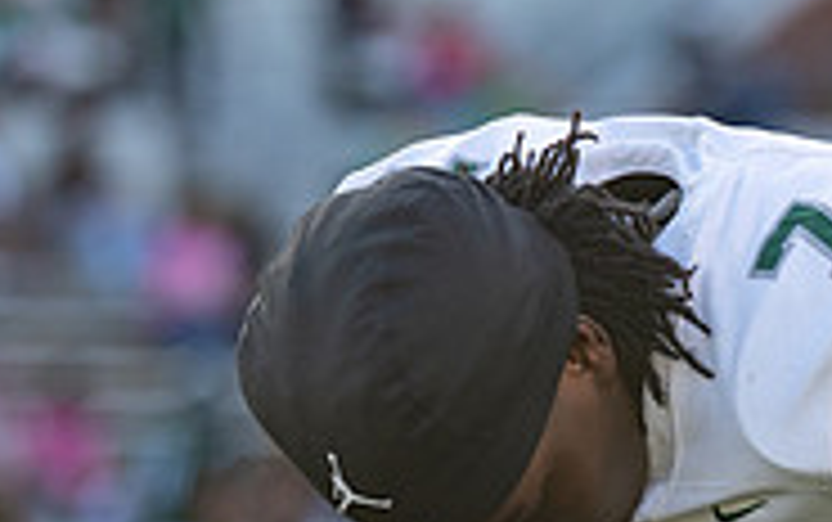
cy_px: 850
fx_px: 12369
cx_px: 903
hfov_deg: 3.8
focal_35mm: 545
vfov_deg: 2.4
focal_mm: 138
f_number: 2.8
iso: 200
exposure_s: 1/800
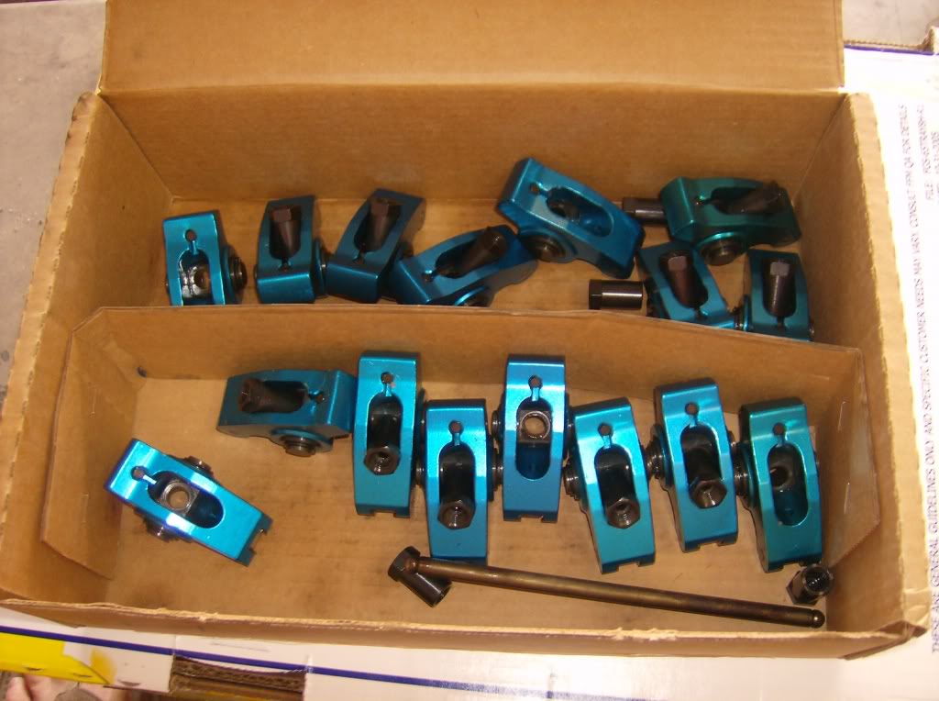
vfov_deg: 39.5
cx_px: 470
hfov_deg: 51.4
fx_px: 975
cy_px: 350
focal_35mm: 36
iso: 100
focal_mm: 6
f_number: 2.8
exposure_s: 1/30
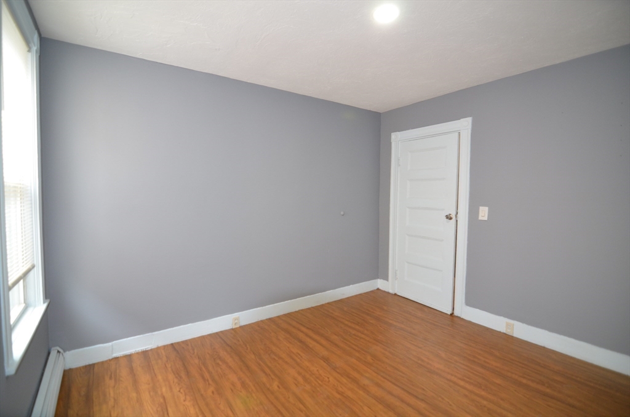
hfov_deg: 95.1
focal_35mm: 16
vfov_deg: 71.8
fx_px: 288
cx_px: 315
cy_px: 208
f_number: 2.8
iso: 640
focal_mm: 11
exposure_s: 1/60
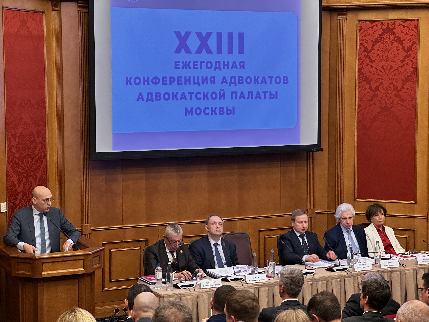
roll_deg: +0.0
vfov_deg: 19.1
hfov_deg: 25.3
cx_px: 214
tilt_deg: -4.5
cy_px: 161
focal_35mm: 77
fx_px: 954
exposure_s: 1/50
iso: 500
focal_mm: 9
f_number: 2.8
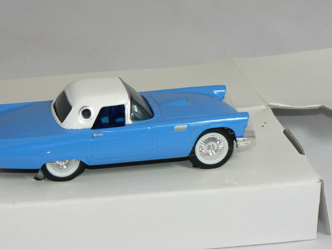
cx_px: 136
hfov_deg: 17.6
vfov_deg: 13.2
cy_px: 129
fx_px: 1074
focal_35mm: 112
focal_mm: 13.7
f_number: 3.2
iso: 80
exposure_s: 1/80
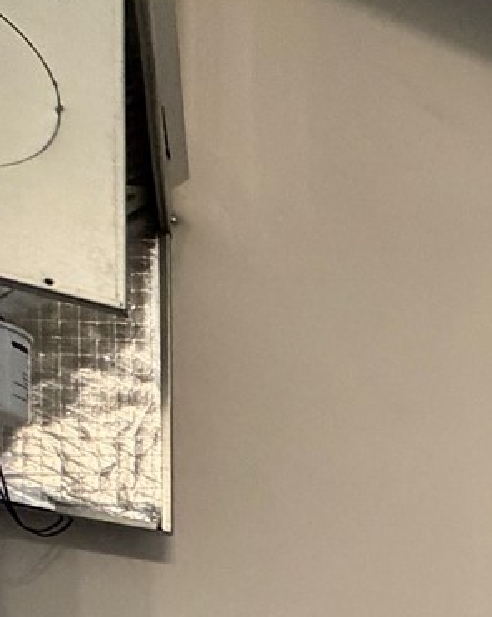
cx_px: 1097
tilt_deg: -0.6
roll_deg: +0.5
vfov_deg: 24.7
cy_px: 923
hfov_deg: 16.2
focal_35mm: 59
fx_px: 1076
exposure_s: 1/120
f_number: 2.2
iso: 250
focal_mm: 2.22
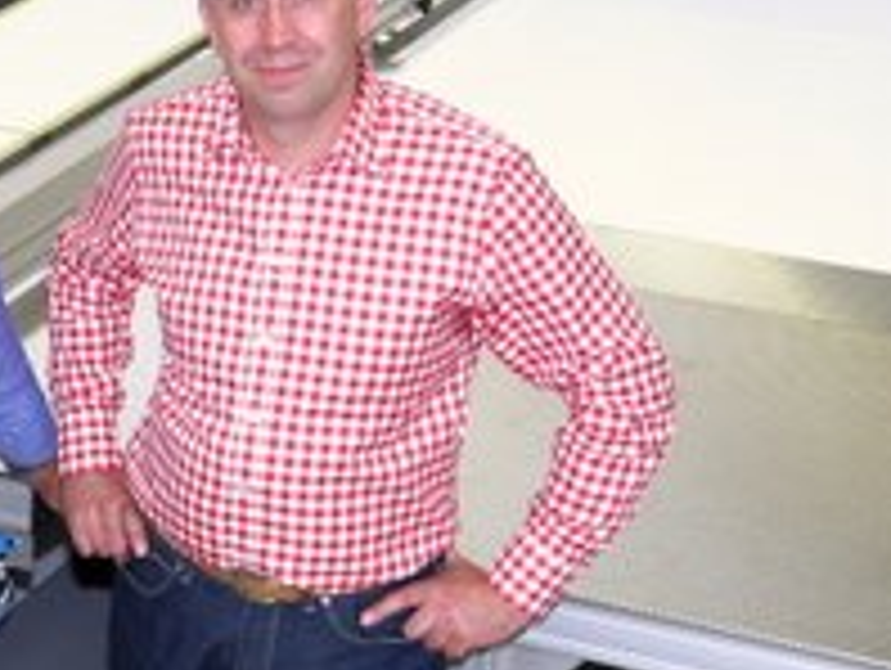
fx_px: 3324
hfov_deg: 14.6
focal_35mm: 129
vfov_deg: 11.5
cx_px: -302
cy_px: 265
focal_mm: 16
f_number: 3.8
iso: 100
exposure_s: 1/30
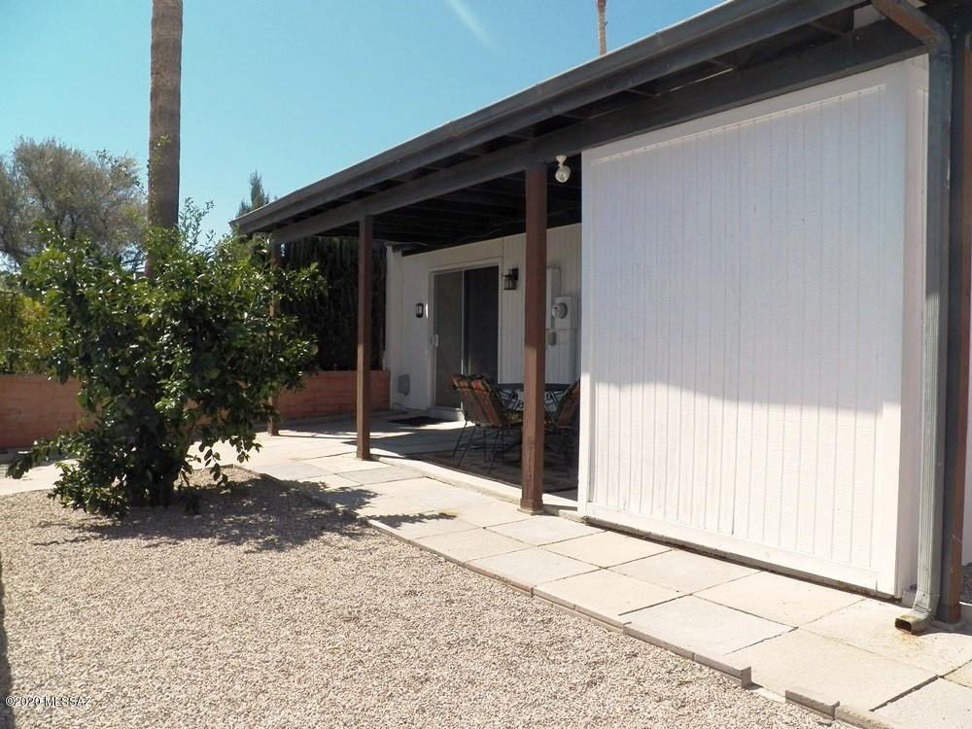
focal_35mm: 28
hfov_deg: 63.4
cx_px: 486
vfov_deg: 49.7
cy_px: 364
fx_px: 786
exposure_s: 1/1250
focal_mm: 4.9
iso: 125
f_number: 4
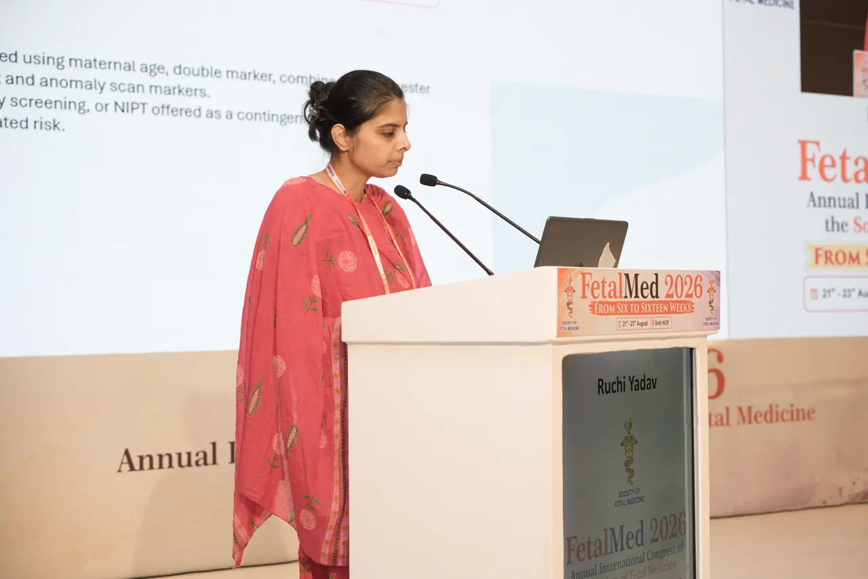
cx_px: 434
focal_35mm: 69
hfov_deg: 29.2
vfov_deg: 19.7
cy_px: 290
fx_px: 1663
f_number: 5.6
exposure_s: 1/160
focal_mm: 69
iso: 1000
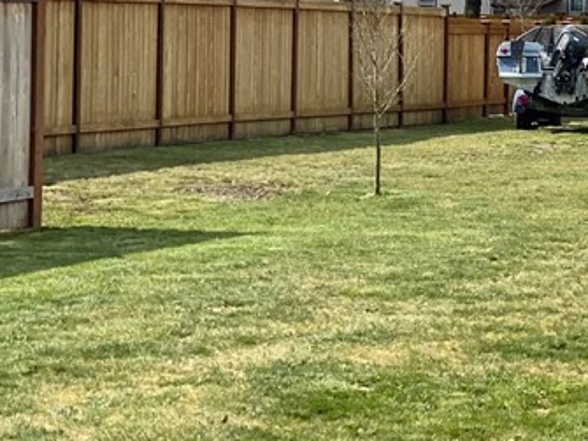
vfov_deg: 9.3
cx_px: 741
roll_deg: -0.8
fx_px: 2700
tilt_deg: +0.3
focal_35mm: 159
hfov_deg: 12.1
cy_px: 9
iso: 20
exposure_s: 1/2083
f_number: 2
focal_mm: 6
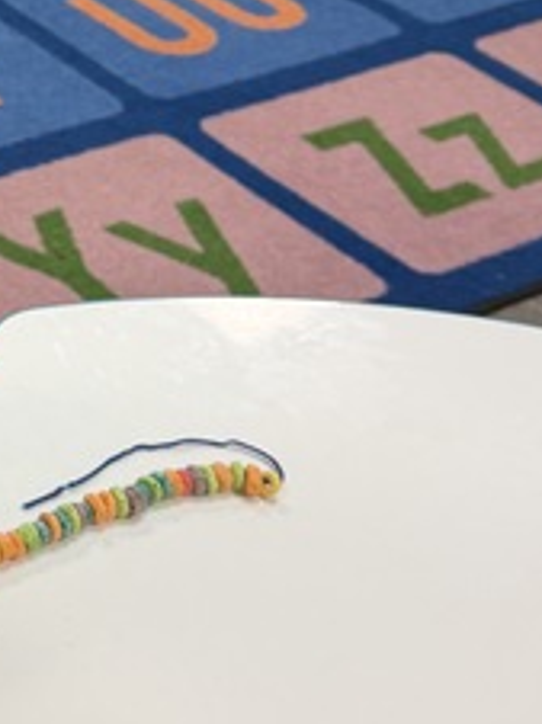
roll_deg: -2.9
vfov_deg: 22.5
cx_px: -266
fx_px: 1778
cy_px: 86
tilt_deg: -29.3
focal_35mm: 85
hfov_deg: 15.9
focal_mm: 6.76
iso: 125
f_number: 1.78
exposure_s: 1/120
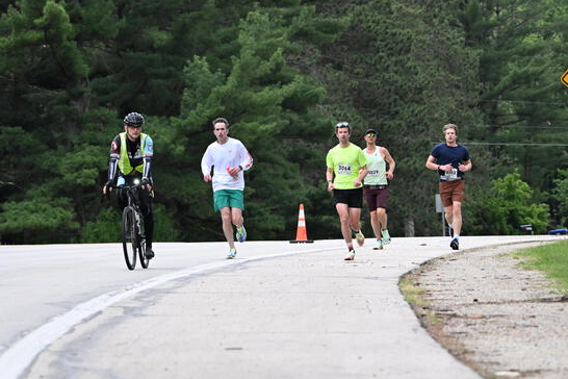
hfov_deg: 7.3
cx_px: 285
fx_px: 4433
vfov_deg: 4.9
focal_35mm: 281
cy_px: 189
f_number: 6.3
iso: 5600
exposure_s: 1/800
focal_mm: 186
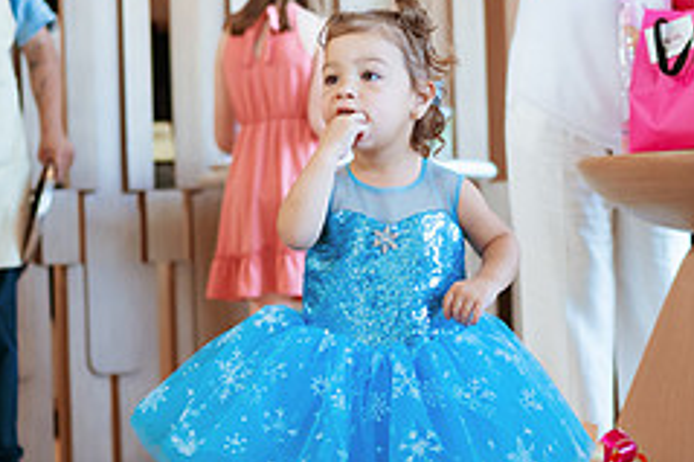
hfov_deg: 23.9
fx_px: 1637
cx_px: 340
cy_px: 286
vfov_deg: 16.0
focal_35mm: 85
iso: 1600
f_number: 2
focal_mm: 35
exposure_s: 1/640
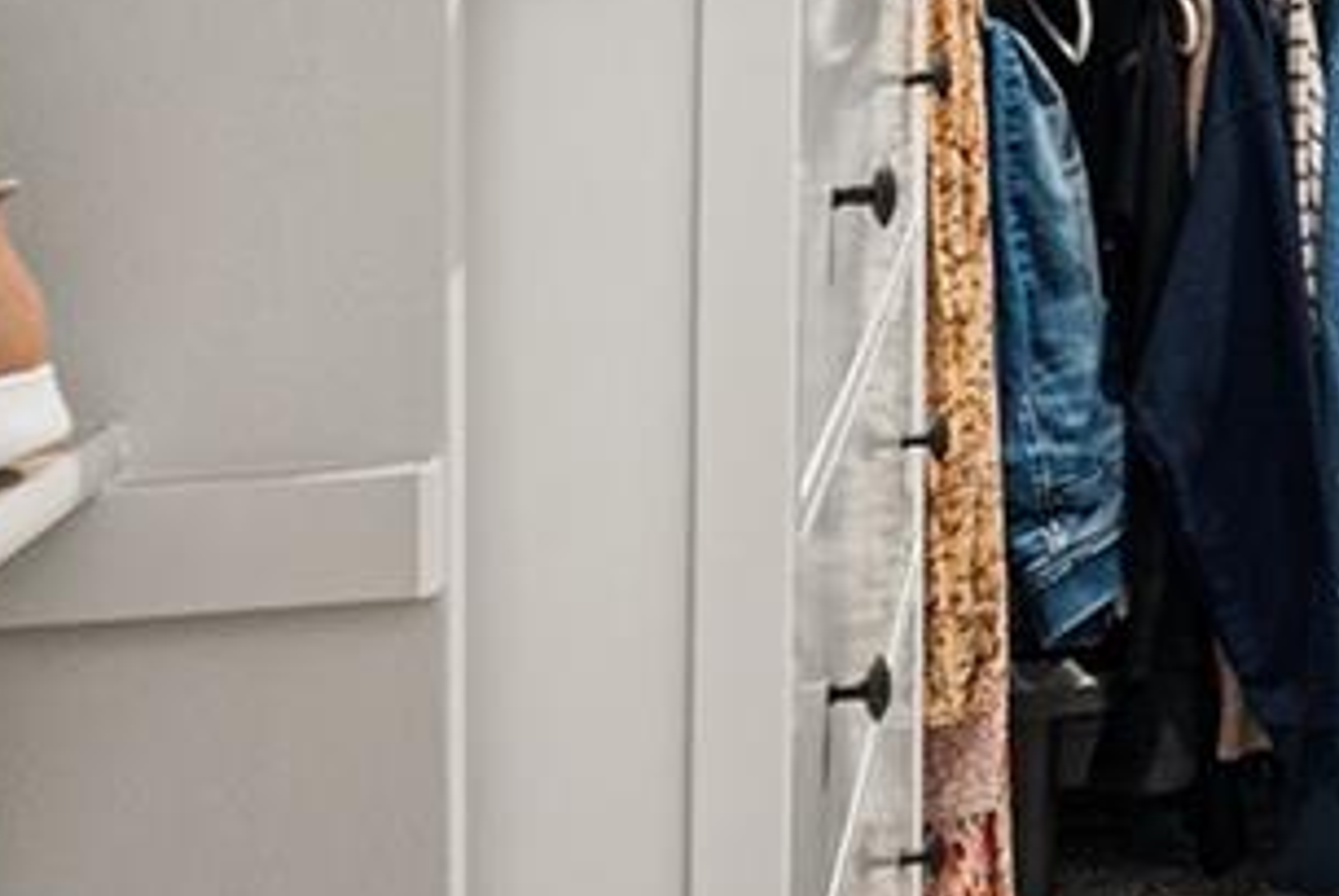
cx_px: 2186
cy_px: -213
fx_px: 3127
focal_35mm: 84
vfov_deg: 15.6
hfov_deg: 19.8
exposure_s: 1.6
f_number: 8
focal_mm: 16
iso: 200
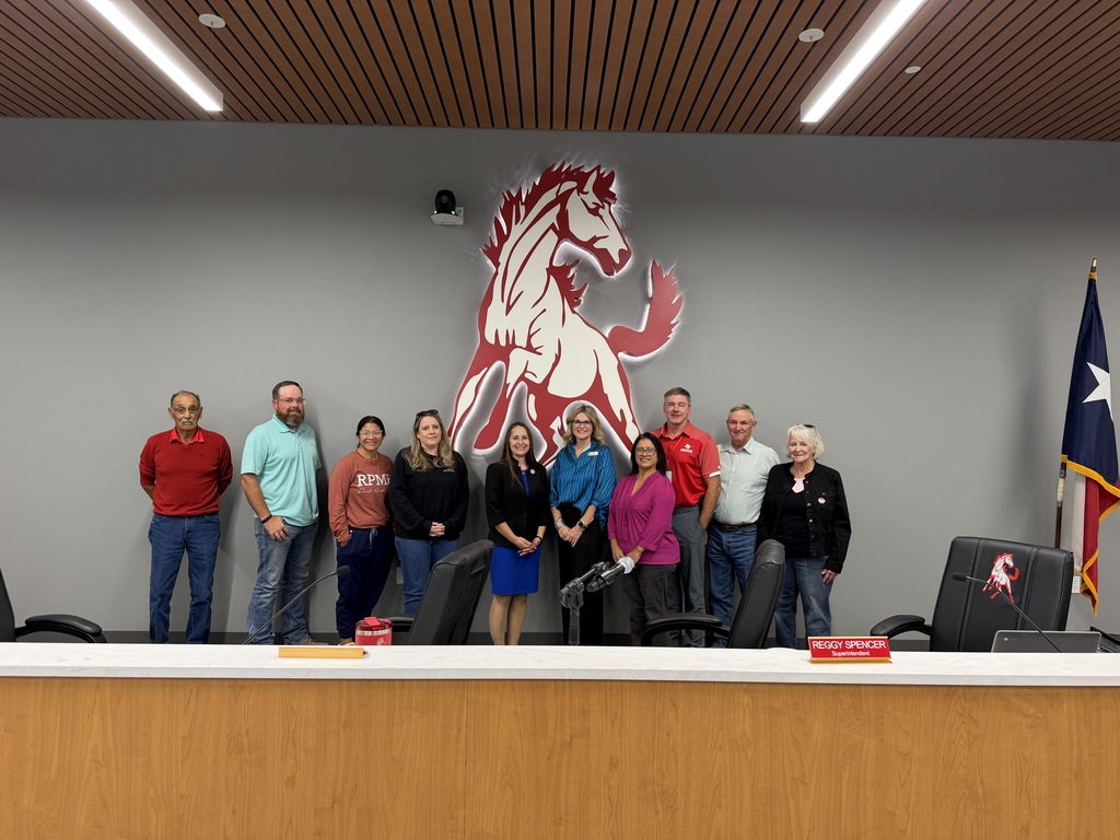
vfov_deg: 56.8
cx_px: 560
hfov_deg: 71.6
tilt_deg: -0.1
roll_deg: -0.2
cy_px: 420
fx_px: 777
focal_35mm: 24
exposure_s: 1/60
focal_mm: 6.76
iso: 125
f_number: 1.78
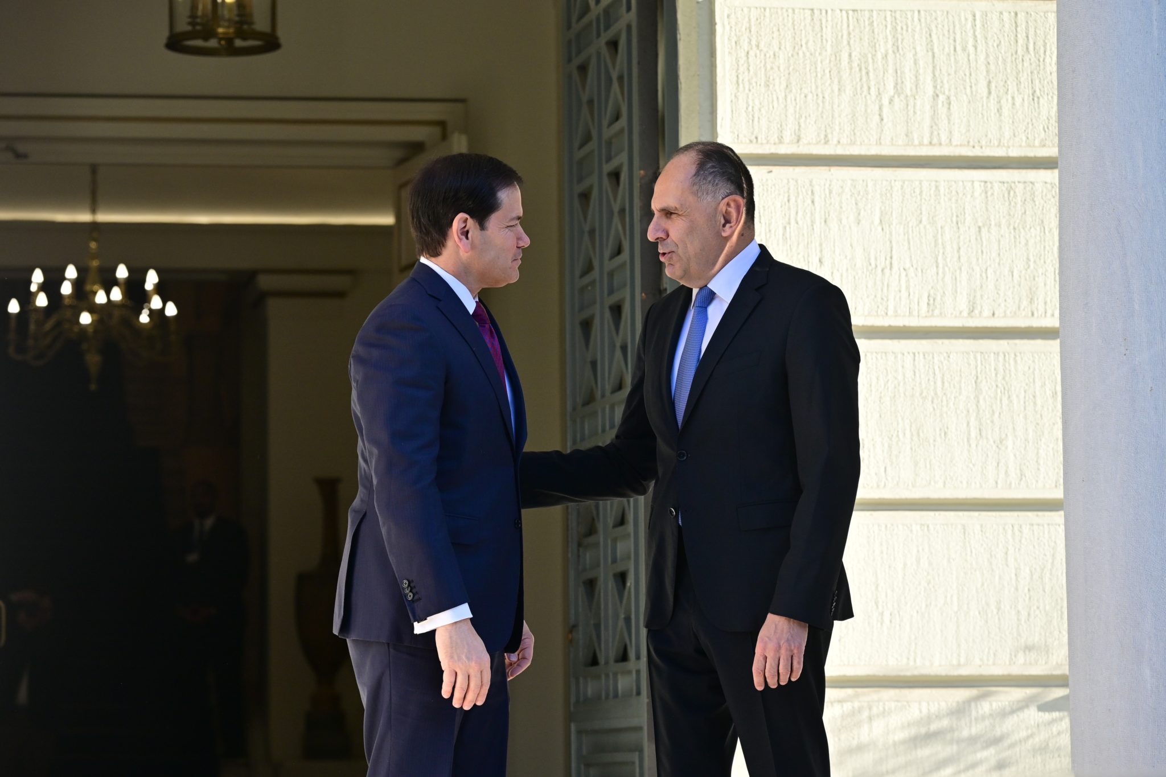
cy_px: 388
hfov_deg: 17.1
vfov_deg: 11.4
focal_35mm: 120
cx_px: 583
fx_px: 3886
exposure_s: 1/400
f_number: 6.3
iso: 560
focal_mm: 120
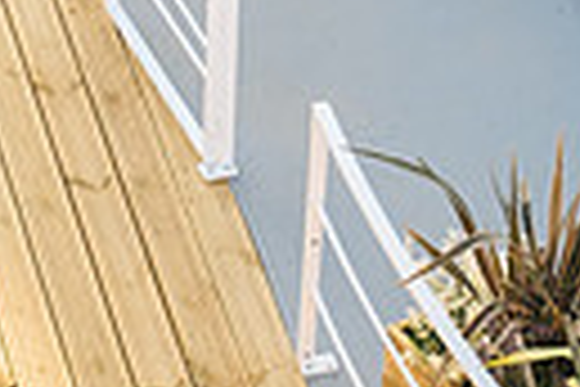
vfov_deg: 6.9
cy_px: 20
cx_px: 562
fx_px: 3190
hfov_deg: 10.3
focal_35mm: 198
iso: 400
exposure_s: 1/250
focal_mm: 29.2
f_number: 2.8
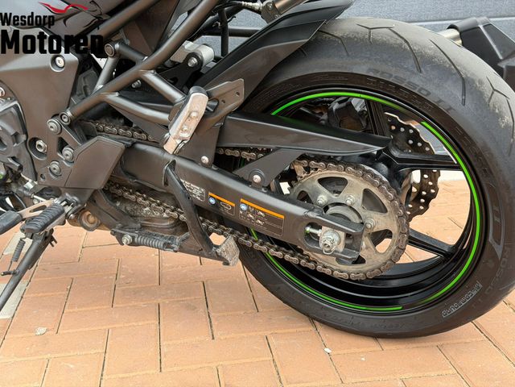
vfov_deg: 30.3
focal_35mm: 48
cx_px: 258
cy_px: 194
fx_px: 714
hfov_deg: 39.7
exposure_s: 1/566
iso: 100
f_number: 1.78
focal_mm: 6.76
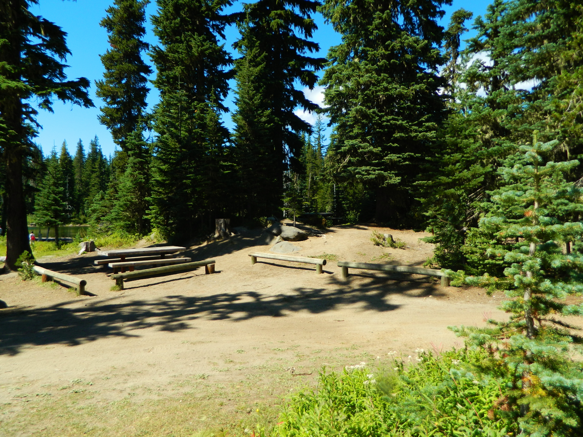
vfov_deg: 54.9
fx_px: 421
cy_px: 218
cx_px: 292
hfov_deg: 69.4
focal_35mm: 25
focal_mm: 4.5
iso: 80
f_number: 3.1
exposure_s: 1/640
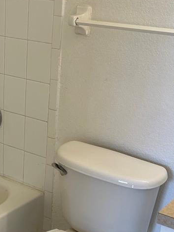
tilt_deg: -17.1
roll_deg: -3.1
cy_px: 123
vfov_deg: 29.4
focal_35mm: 66
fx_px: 442
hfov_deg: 22.0
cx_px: 41
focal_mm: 5.7
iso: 32
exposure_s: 1/142
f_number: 1.5
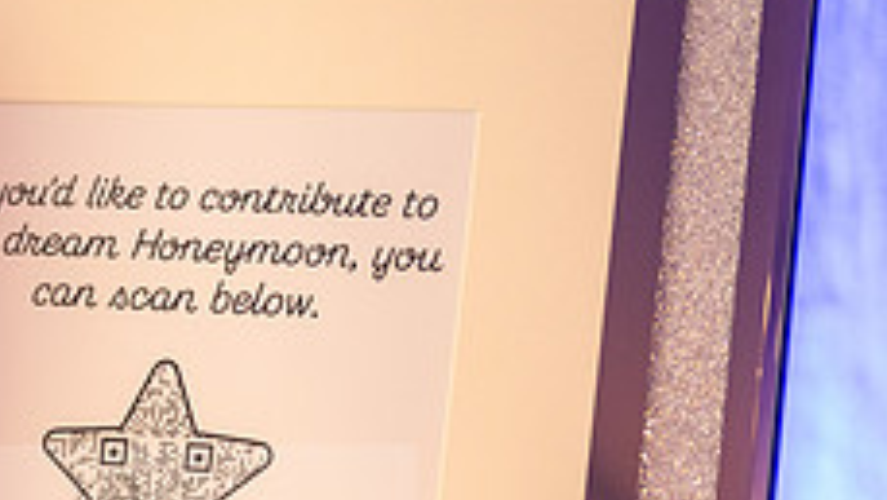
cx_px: 89
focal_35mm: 106
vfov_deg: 11.3
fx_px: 2494
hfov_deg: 19.8
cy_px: 537
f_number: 2.8
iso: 1000
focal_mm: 40
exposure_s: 1/160
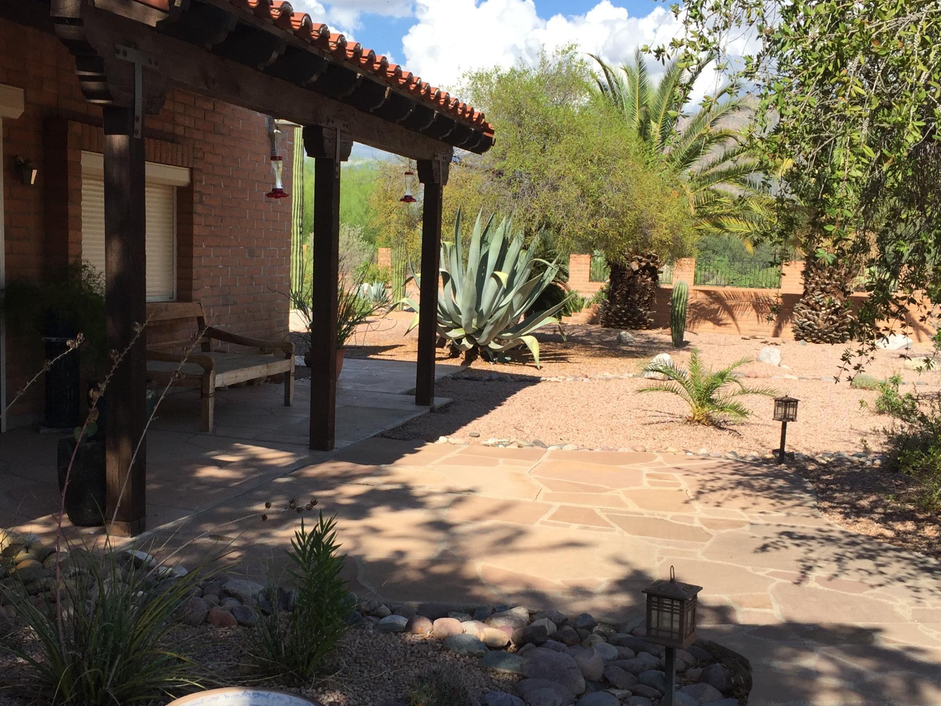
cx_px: 420
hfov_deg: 45.7
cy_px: 410
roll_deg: -2.9
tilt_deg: -9.1
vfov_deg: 35.1
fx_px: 1114
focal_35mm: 41
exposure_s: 1/1464
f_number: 2.2
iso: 32
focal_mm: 4.15
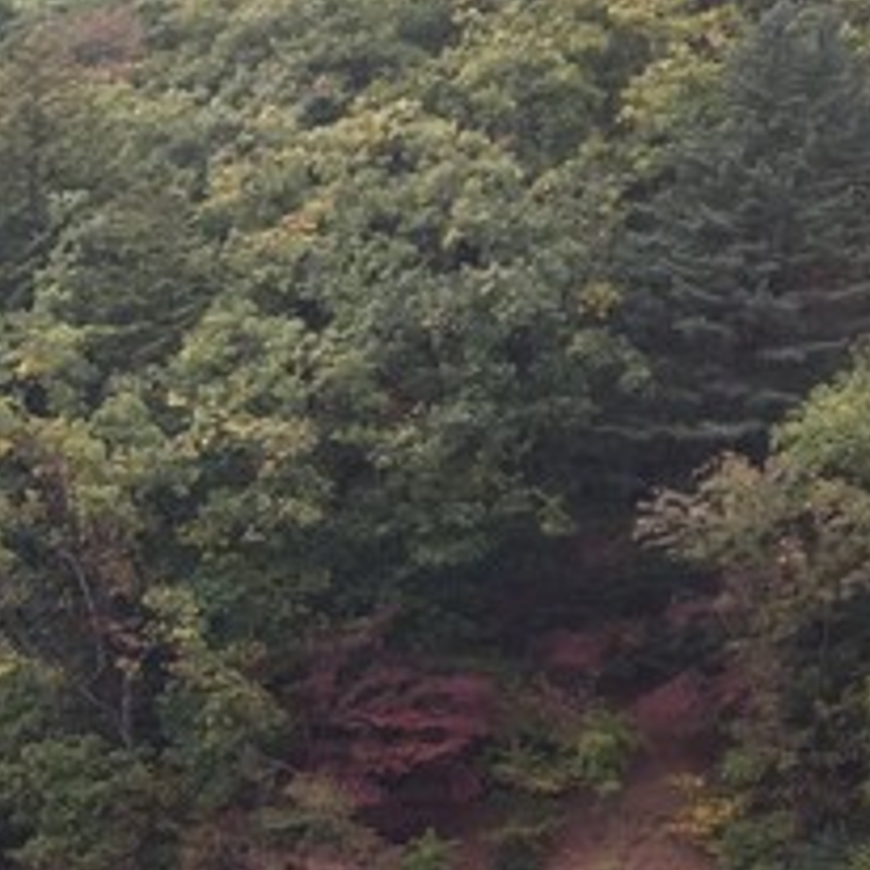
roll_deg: +1.6
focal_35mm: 118
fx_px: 3355
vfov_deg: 14.0
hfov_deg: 13.0
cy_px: 1231
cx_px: -836
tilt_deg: -19.3
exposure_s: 1/122
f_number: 2.2
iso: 25
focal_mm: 4.15
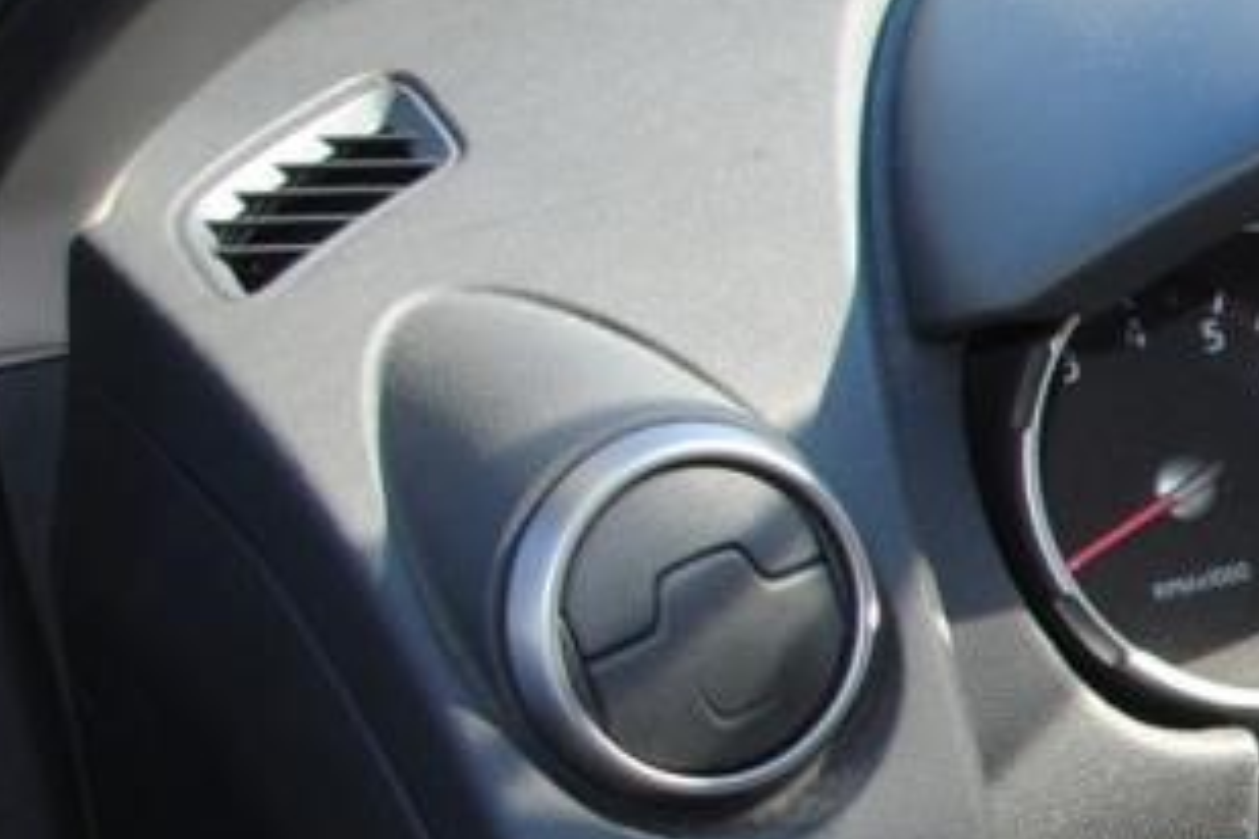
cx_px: 2384
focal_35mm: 112
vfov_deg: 12.2
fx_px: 3917
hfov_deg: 15.3
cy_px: 672
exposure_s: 1/125
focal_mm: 18
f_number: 3.5
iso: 125
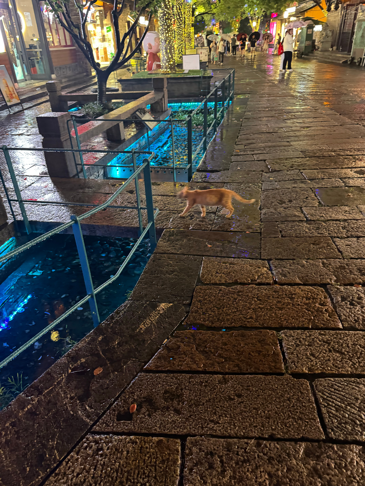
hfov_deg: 56.8
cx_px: 182
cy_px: 243
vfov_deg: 71.6
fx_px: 337
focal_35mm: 24
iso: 1000
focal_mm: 6.76
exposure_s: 1/30
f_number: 1.78
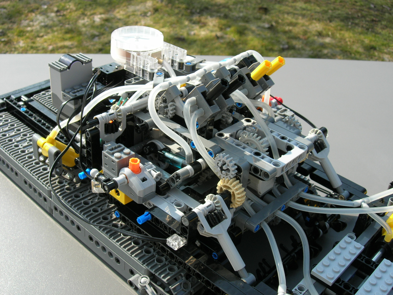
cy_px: 148
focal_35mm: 41
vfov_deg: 35.1
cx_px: 196
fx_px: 465
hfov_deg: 45.8
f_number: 4.9
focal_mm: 8.5
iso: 64
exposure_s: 1/215
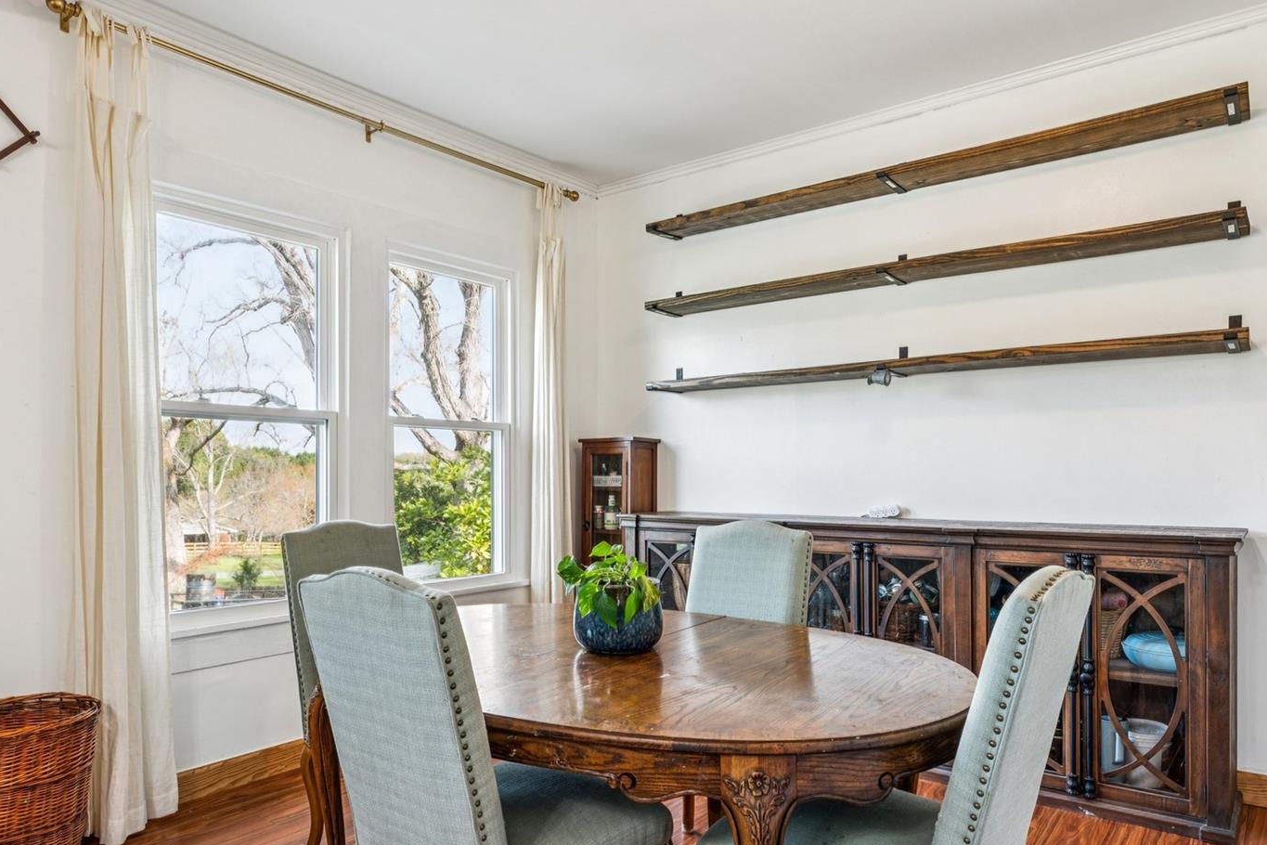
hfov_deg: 73.1
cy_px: 470
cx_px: 620
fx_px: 855
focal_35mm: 24
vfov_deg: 52.5
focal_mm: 16.2
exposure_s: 1/2.5
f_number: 10
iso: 100
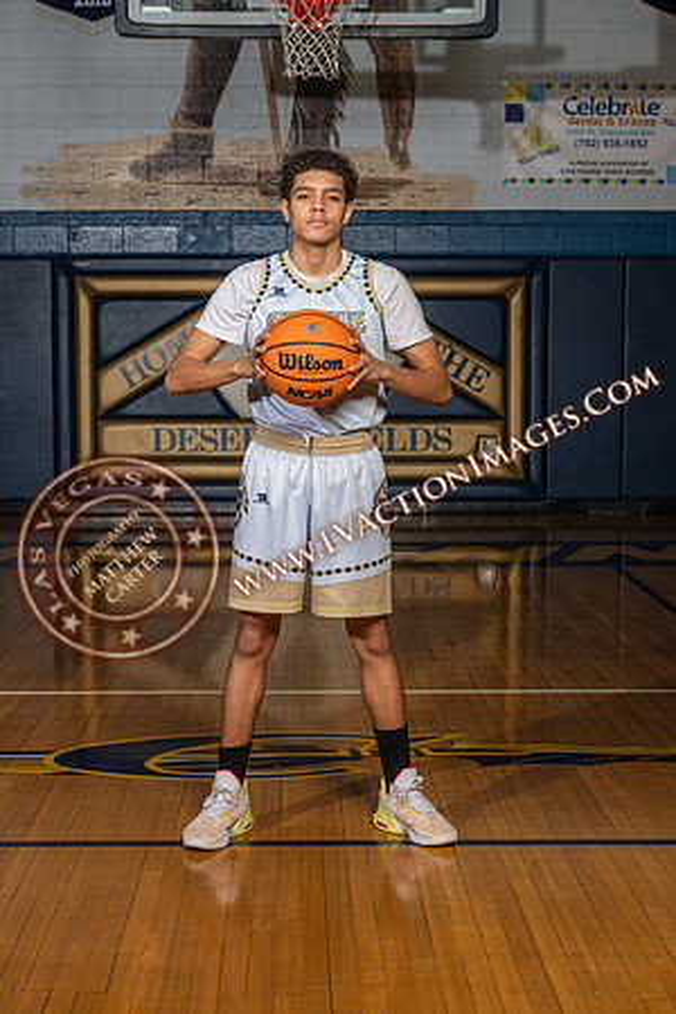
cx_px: 338
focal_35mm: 62
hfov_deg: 21.9
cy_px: 507
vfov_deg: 32.4
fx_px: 1746
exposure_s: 1/125
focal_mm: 62
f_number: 7.1
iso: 125
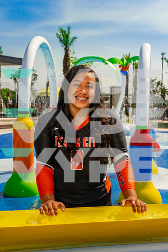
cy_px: 126
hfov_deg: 22.6
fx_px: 420
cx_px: 84
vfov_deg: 33.4
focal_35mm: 60
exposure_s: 1/200
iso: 160
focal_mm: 60
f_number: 11
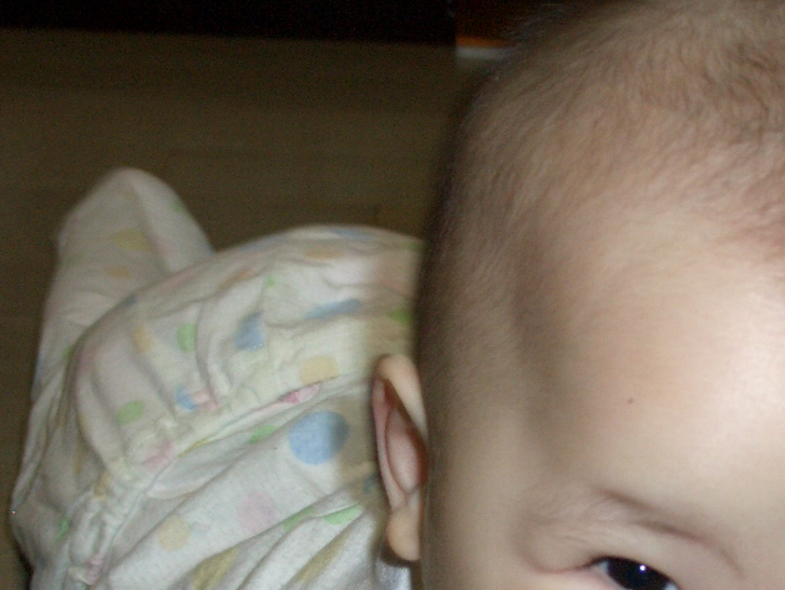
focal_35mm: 67
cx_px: 470
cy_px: 455
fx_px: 1520
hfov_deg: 28.9
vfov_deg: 21.7
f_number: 2.8
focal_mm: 7.1
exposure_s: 1/60
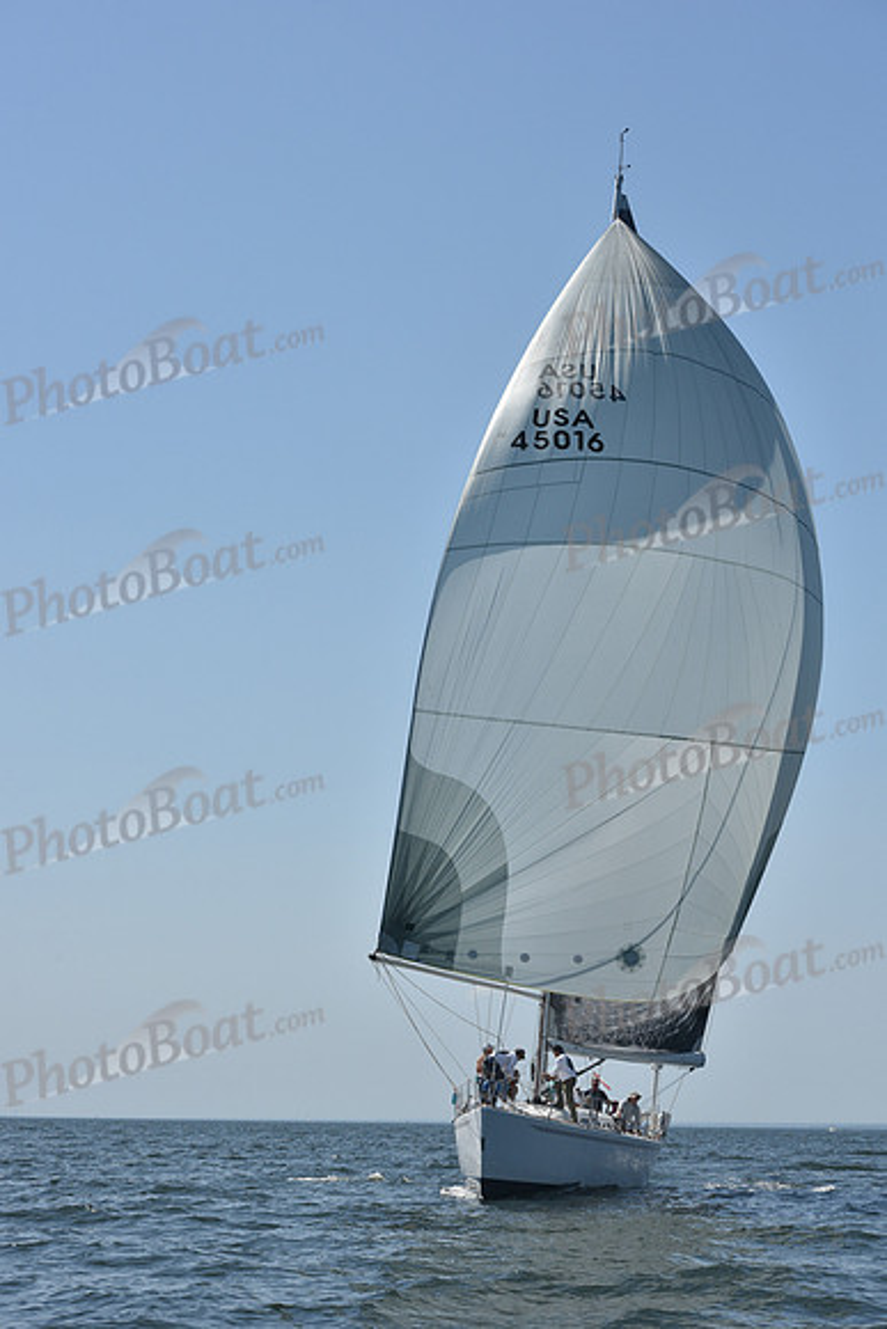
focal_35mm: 75
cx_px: 444
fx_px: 2770
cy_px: 664
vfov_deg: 27.0
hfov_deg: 18.2
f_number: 9
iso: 250
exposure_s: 1/1250
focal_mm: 75
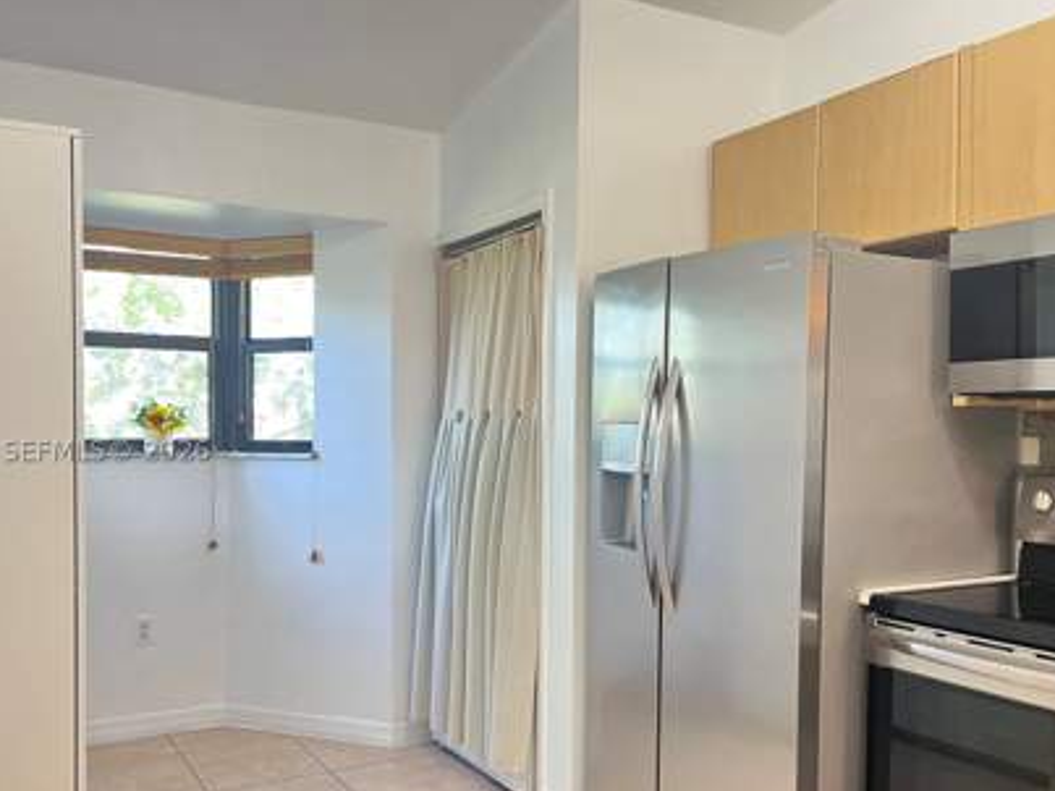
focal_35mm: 31
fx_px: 945
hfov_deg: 58.1
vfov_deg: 45.3
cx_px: 450
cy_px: 451
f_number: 1.6
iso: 400
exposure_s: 1/60
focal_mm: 5.1
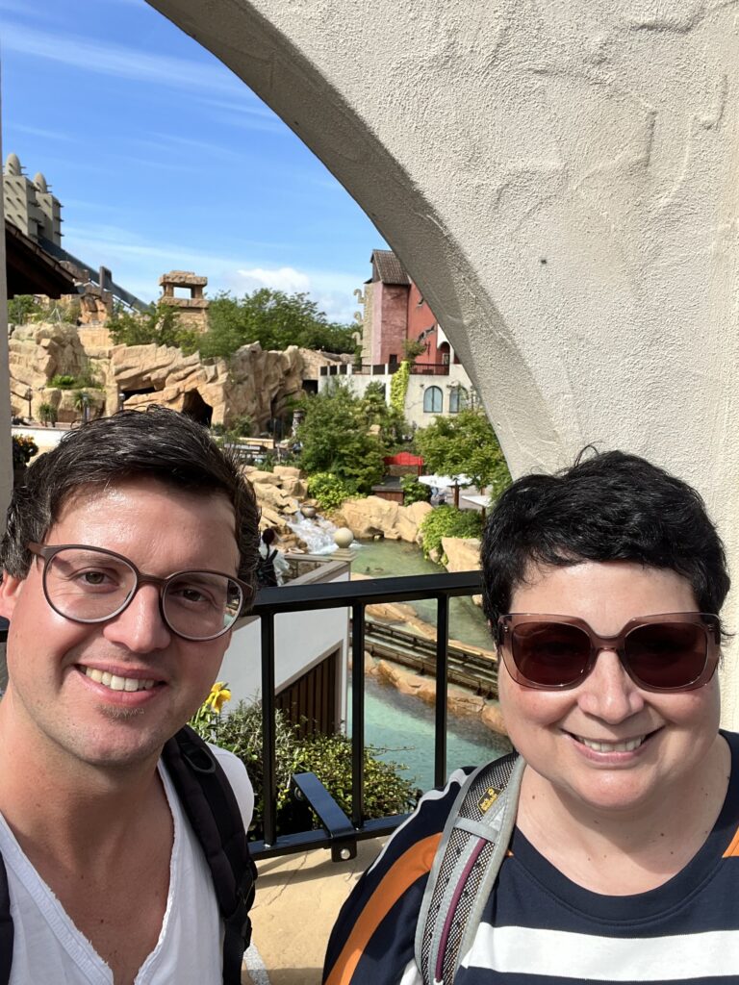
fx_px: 854
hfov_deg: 46.8
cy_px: 492
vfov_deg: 60.0
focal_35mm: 30
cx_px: 370
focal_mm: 2.71
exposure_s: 1/600
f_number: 2.2
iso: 32
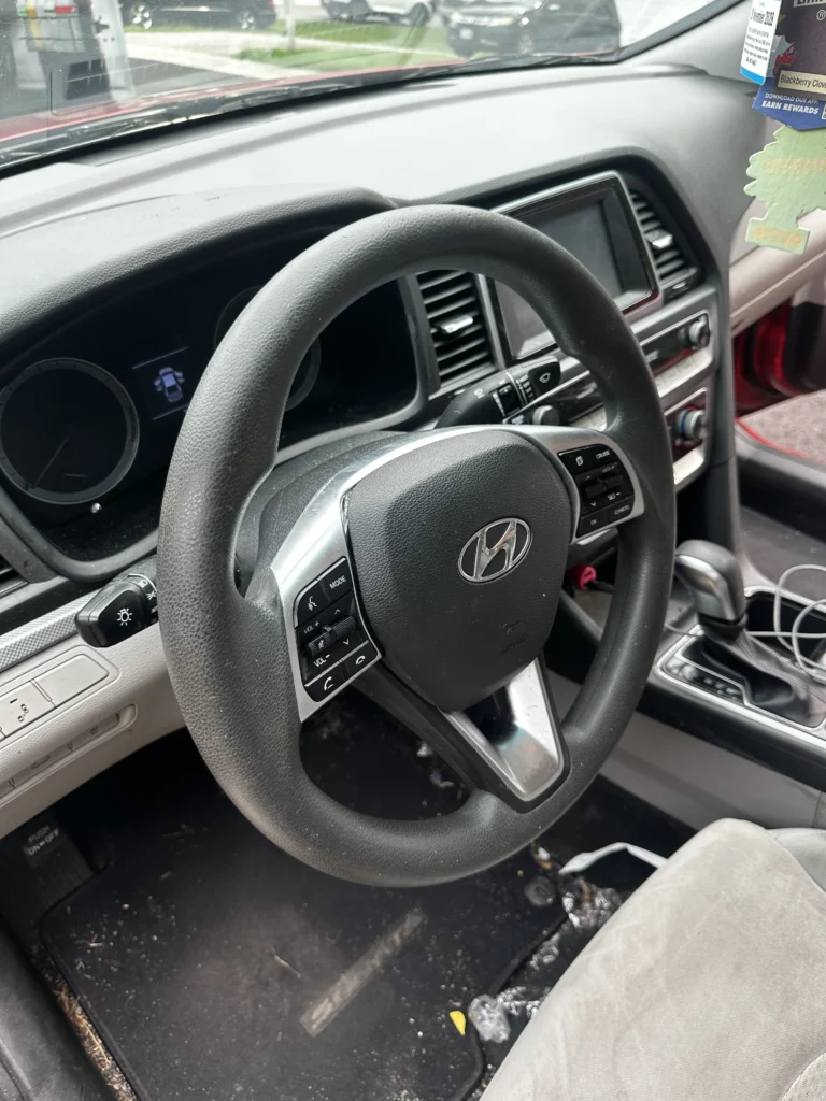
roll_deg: -3.7
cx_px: 413
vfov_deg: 71.6
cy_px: 550
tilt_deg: -34.9
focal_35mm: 24
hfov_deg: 56.8
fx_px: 764
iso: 64
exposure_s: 1/121
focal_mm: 6.86
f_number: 1.78
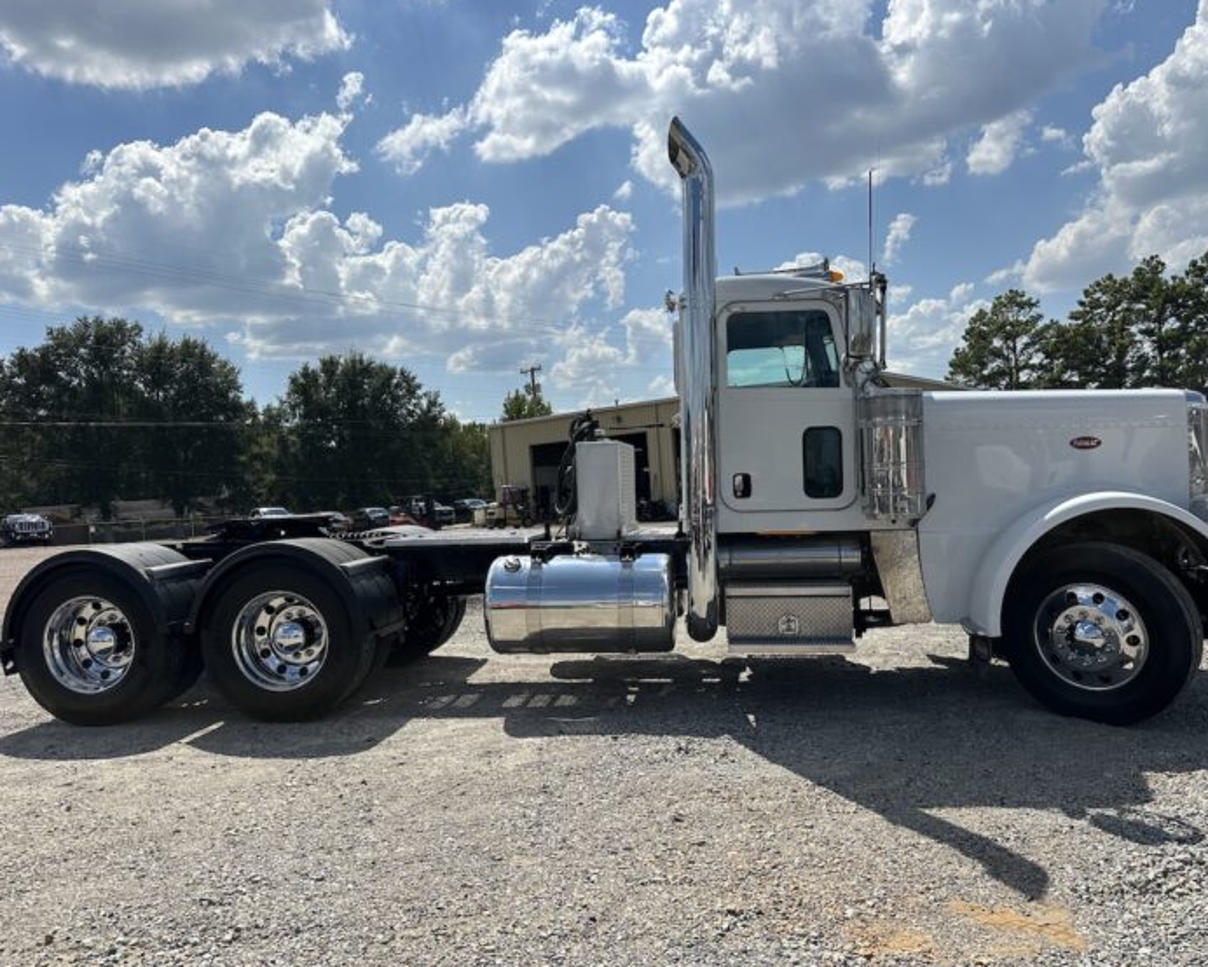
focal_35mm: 26
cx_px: 628
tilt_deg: +1.3
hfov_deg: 66.0
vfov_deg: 55.0
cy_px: 485
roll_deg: +2.9
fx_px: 930
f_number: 1.78
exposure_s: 1/9709
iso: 80
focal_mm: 6.86
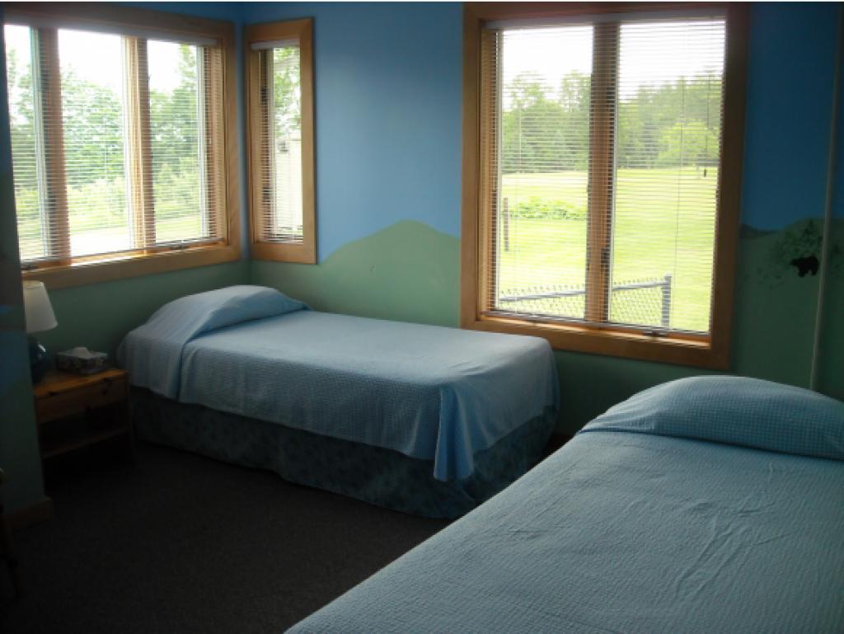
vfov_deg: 40.7
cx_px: 422
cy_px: 317
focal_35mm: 35
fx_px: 854
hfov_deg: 52.6
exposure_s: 1/100
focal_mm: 5.7
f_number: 2.8
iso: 154
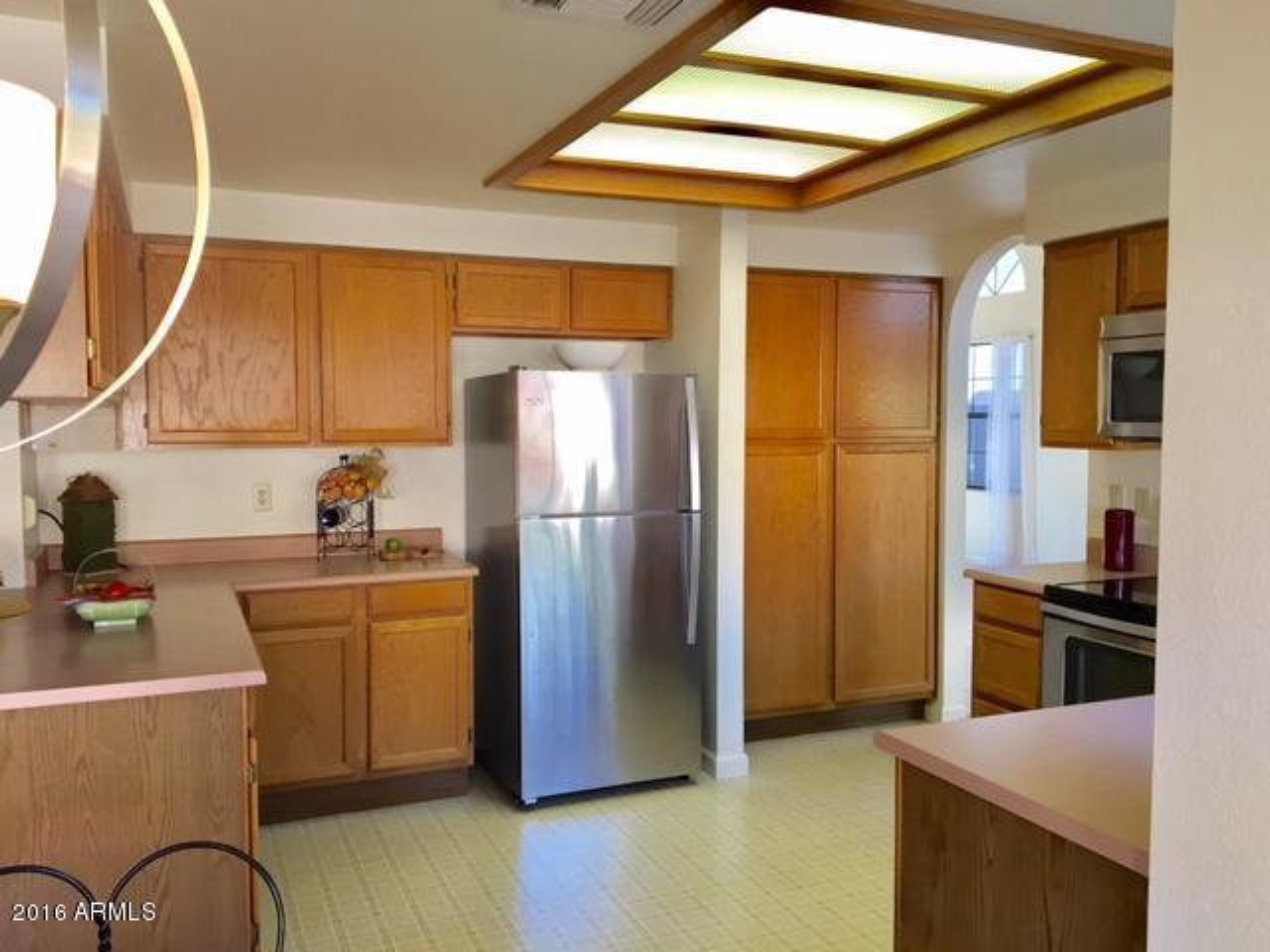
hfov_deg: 61.7
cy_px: 476
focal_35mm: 29
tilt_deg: -3.3
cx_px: 635
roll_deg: -0.3
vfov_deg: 48.2
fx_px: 1064
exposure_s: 1/30
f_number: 2.2
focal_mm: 4.15
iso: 25
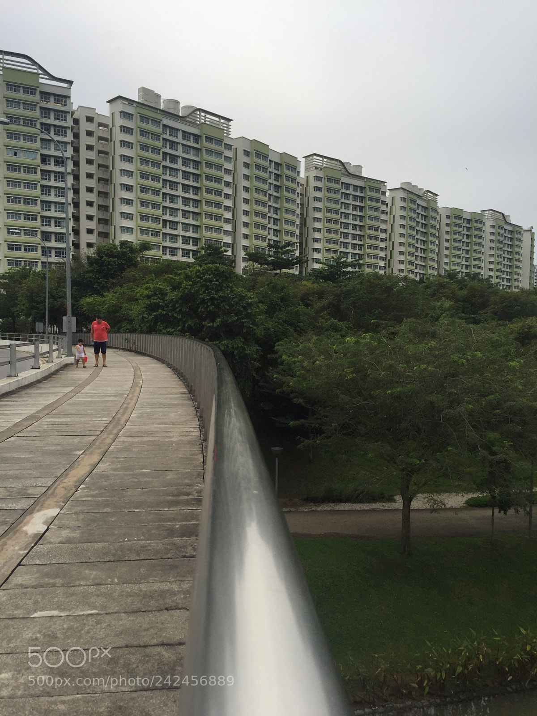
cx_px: 268
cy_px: 358
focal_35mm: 29
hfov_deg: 48.2
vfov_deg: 61.7
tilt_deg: -1.0
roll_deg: -1.4
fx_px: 600
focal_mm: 4.15
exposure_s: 1/599
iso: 32
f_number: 2.2
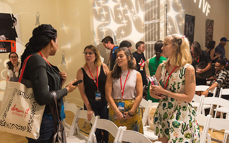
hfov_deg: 62.9
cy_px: 76
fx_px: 187
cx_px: 115
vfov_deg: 41.8
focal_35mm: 30
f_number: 3.5
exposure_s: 1/250
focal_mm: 29
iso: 3200
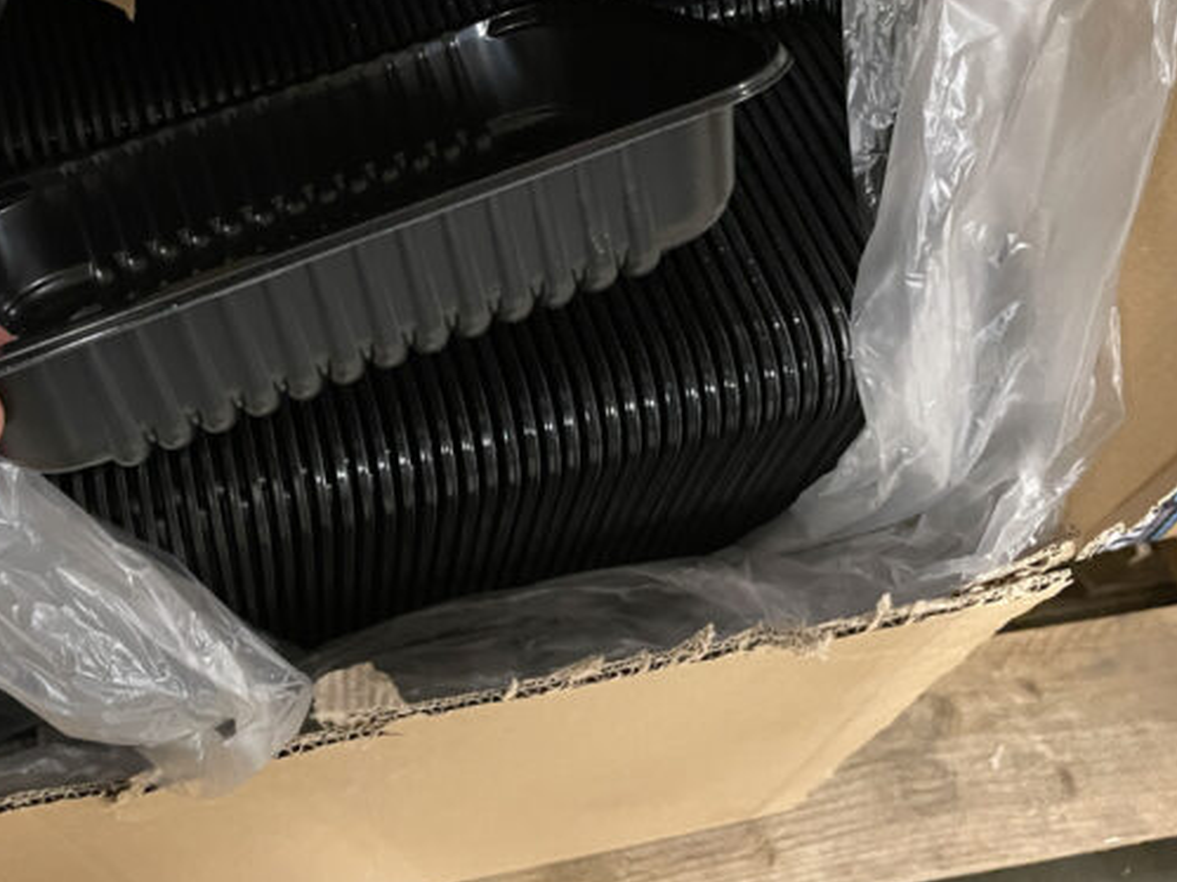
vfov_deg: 35.5
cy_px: 269
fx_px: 1360
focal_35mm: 40
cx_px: 328
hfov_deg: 45.5
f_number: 1.6
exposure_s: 1/25
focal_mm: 4.2
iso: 800
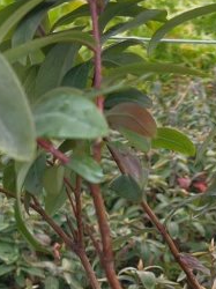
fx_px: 925
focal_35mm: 111
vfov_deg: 17.6
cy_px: 240
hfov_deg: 12.9
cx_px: 267
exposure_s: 1/823
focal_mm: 4.84
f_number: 1.8
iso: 80
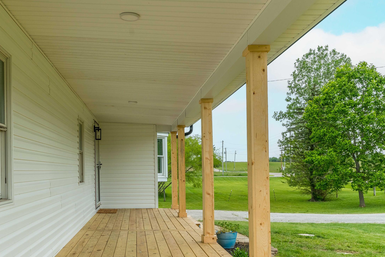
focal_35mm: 37
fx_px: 396
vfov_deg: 35.7
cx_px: 127
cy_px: 162
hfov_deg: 50.9
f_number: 8
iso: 500
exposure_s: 1/320
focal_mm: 27
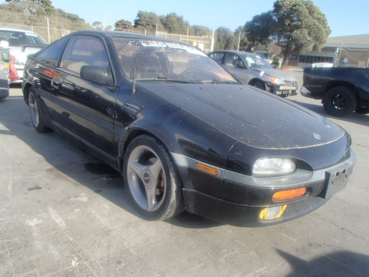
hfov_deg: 63.4
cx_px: 184
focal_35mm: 28
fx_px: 298
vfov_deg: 49.7
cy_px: 138
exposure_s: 1/320
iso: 100
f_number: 3.9
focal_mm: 5
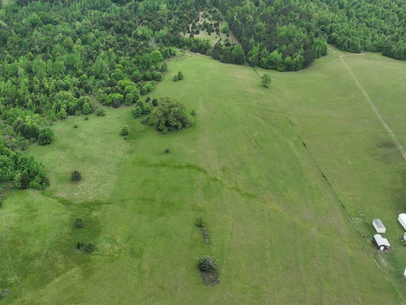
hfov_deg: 46.3
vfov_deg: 35.6
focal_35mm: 40
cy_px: 104
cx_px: 149
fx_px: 469
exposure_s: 1/1250
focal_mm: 12.29
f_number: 2.8
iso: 200
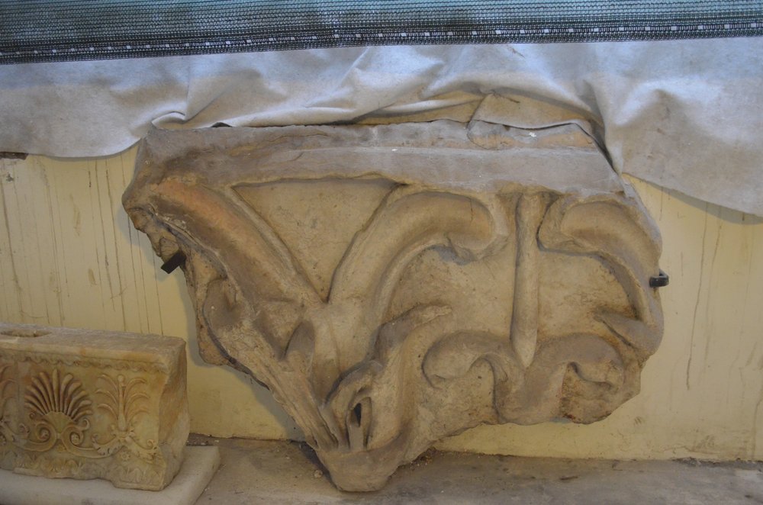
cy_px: 252
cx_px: 382
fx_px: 761
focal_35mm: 36
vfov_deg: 36.7
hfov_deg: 53.2
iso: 3200
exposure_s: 1/20
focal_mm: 24
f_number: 4
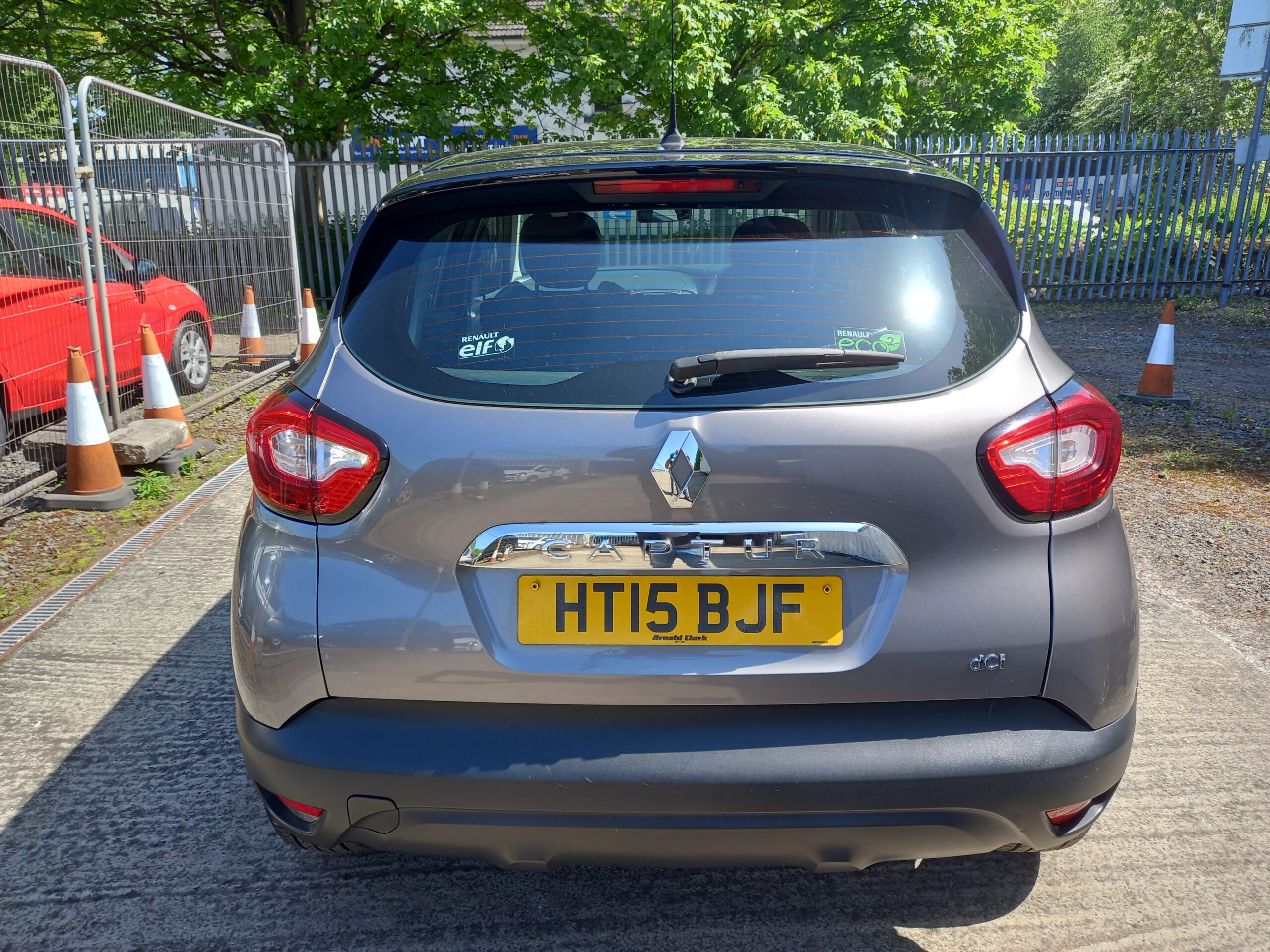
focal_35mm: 25
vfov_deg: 54.9
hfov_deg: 69.4
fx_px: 917
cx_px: 635
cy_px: 476
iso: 25
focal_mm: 4.6
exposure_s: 1/164
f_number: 2
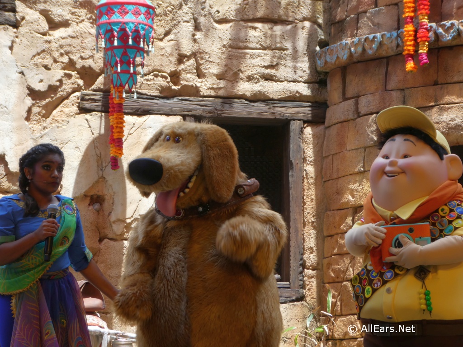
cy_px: 174
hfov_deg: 17.1
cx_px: 232
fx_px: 1538
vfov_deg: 12.9
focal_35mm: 115
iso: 80
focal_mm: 20.6
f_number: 5.1
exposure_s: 1/125
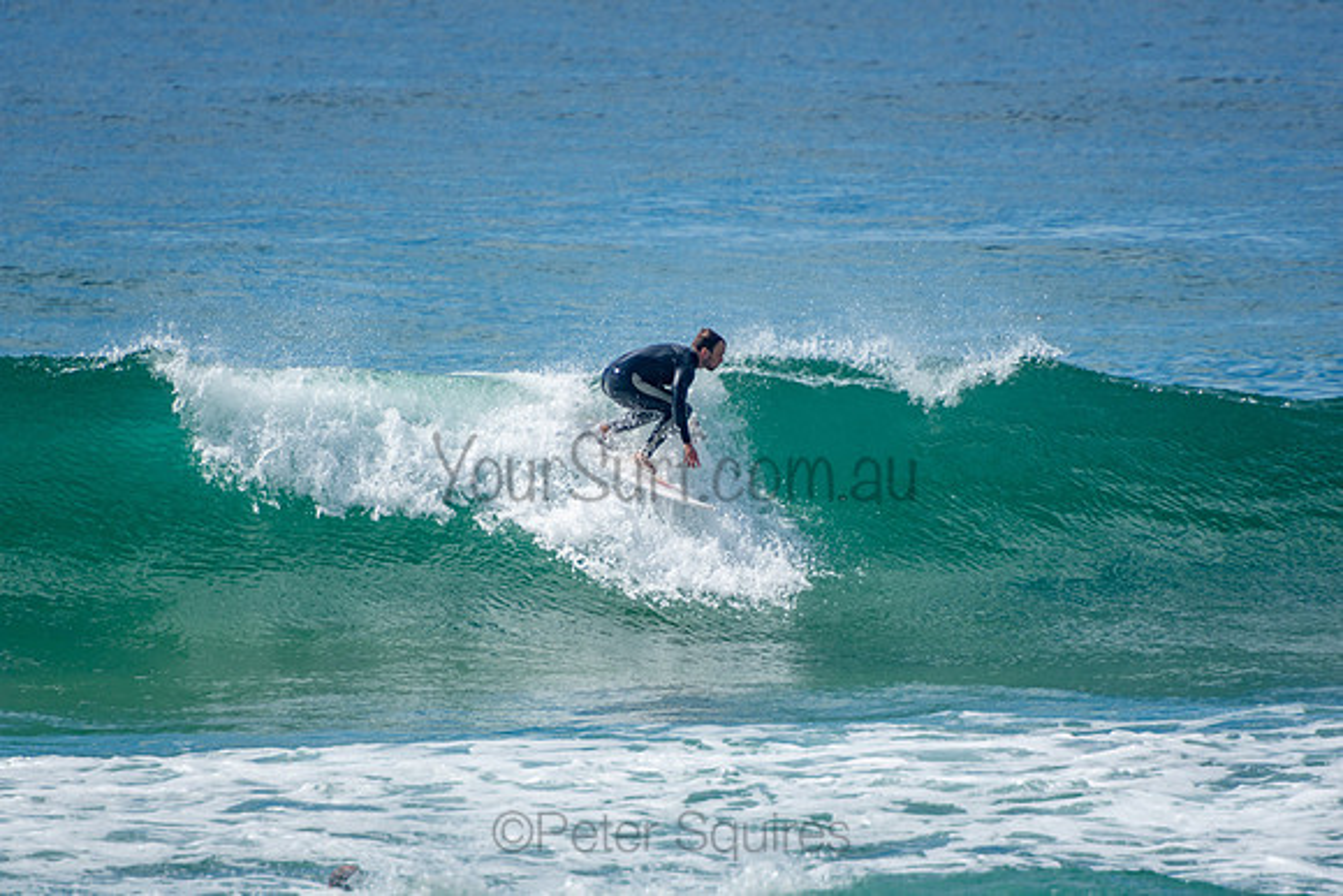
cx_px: 672
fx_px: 22388
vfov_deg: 2.3
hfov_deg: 3.4
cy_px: 448
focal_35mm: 600
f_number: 5.6
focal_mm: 400
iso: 180
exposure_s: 1/1250
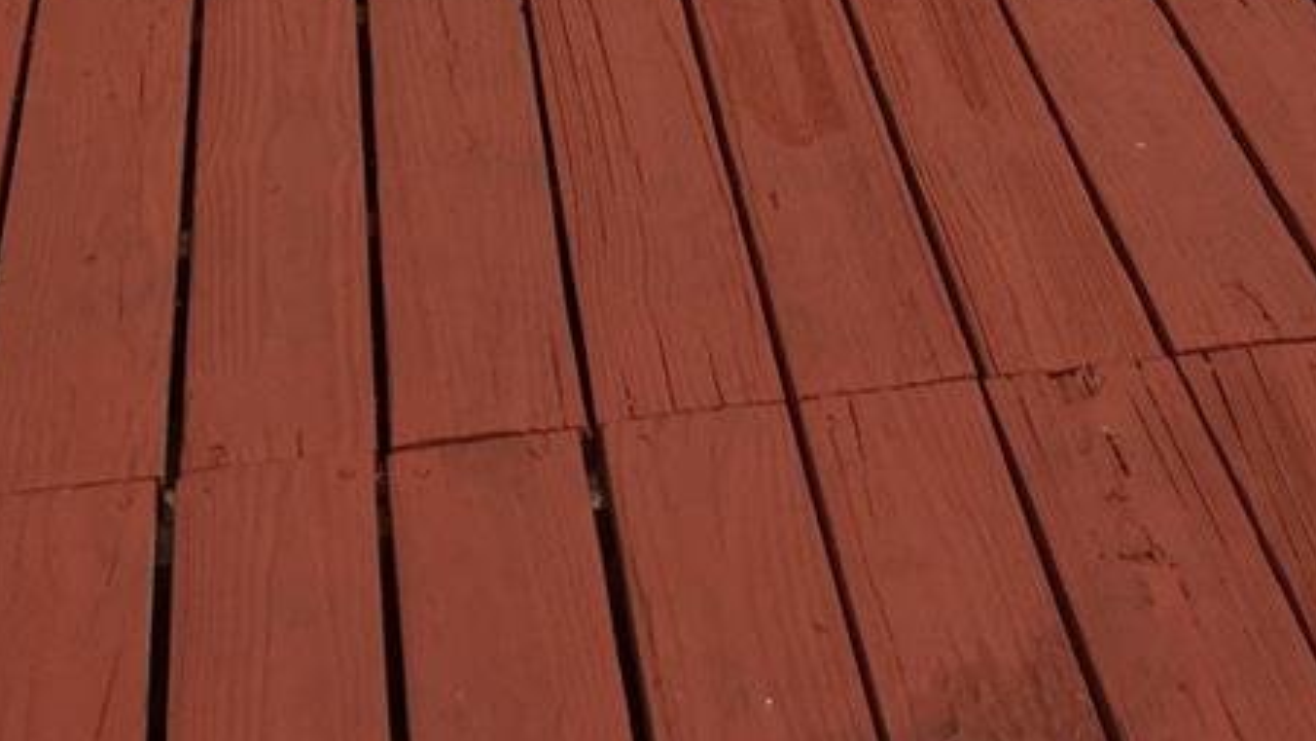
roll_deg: +0.2
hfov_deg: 25.1
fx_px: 2932
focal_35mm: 84
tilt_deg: -14.4
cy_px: -721
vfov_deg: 12.7
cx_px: 922
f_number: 2.2
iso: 32
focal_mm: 4.15
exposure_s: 1/706
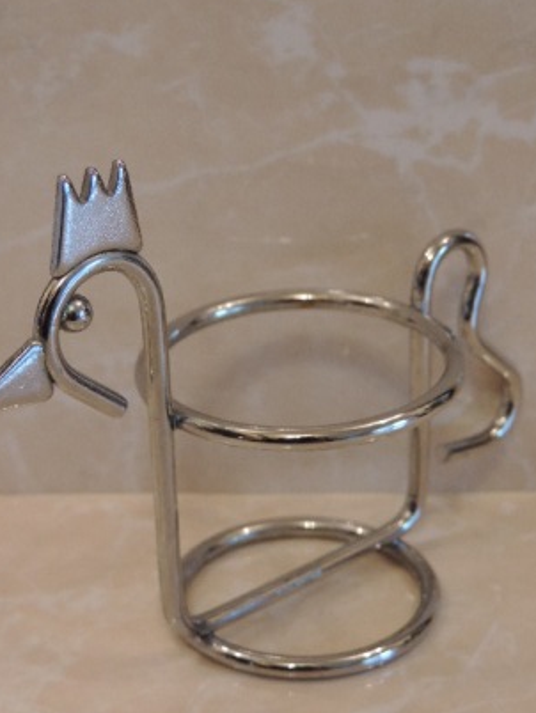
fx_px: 1609
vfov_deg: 25.0
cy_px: 346
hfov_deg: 18.9
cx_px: 250
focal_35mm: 78
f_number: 3.9
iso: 400
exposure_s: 1/40
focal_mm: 12.4
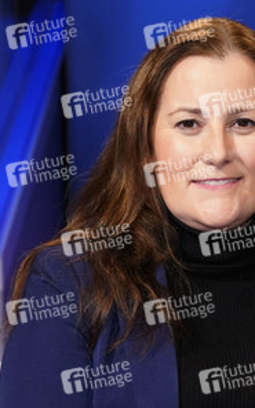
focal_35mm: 73
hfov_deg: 17.7
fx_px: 812
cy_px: 205
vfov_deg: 28.2
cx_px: 198
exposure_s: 1/125
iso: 2000
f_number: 5
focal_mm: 47
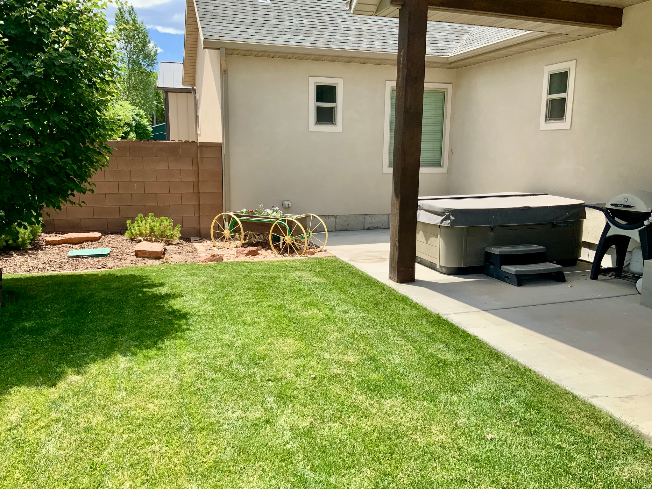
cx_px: 326
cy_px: 244
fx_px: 546
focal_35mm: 29
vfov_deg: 48.2
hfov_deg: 61.7
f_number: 1.8
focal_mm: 3
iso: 16
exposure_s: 1/978
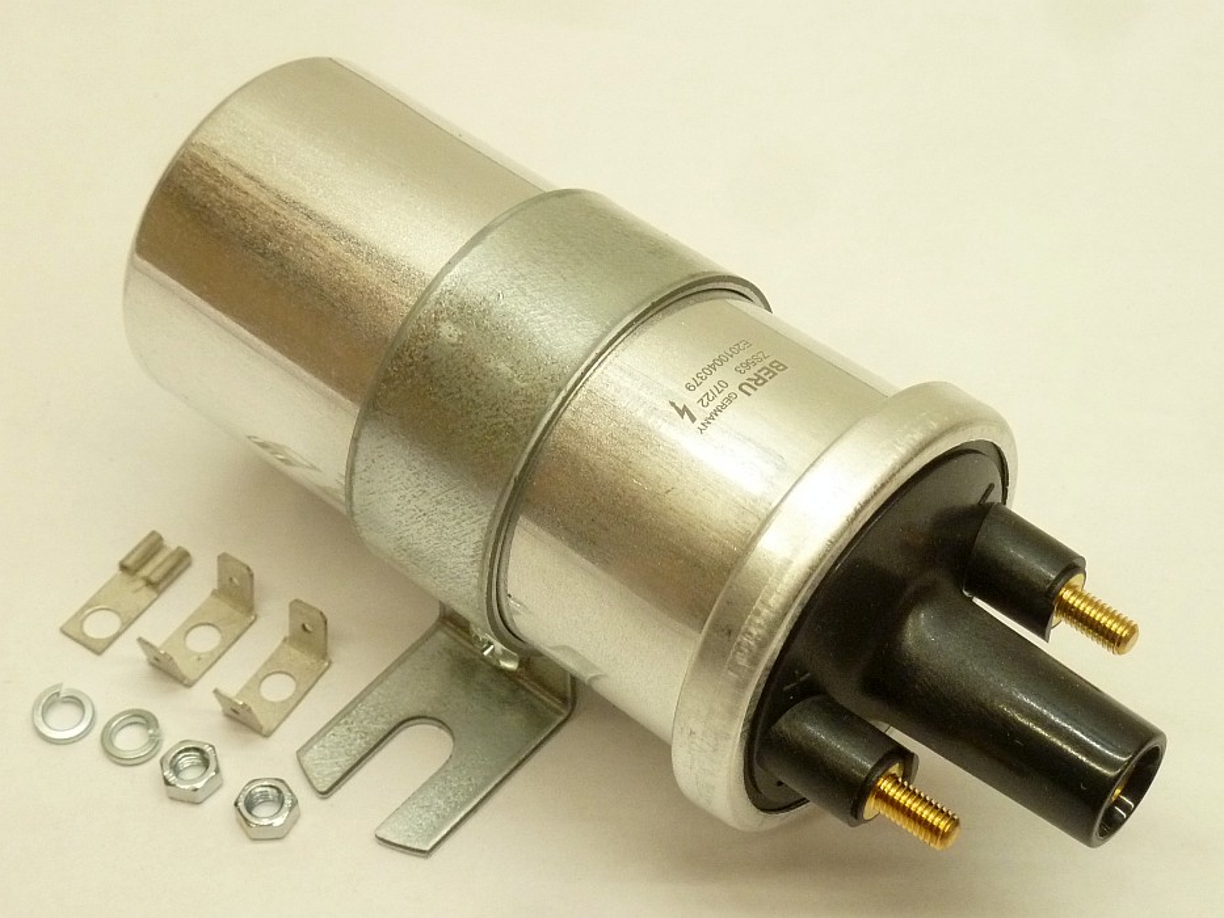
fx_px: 2228
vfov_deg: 23.3
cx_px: 612
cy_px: 459
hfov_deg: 30.7
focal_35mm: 63
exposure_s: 1/40
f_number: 4
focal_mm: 10.3
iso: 400
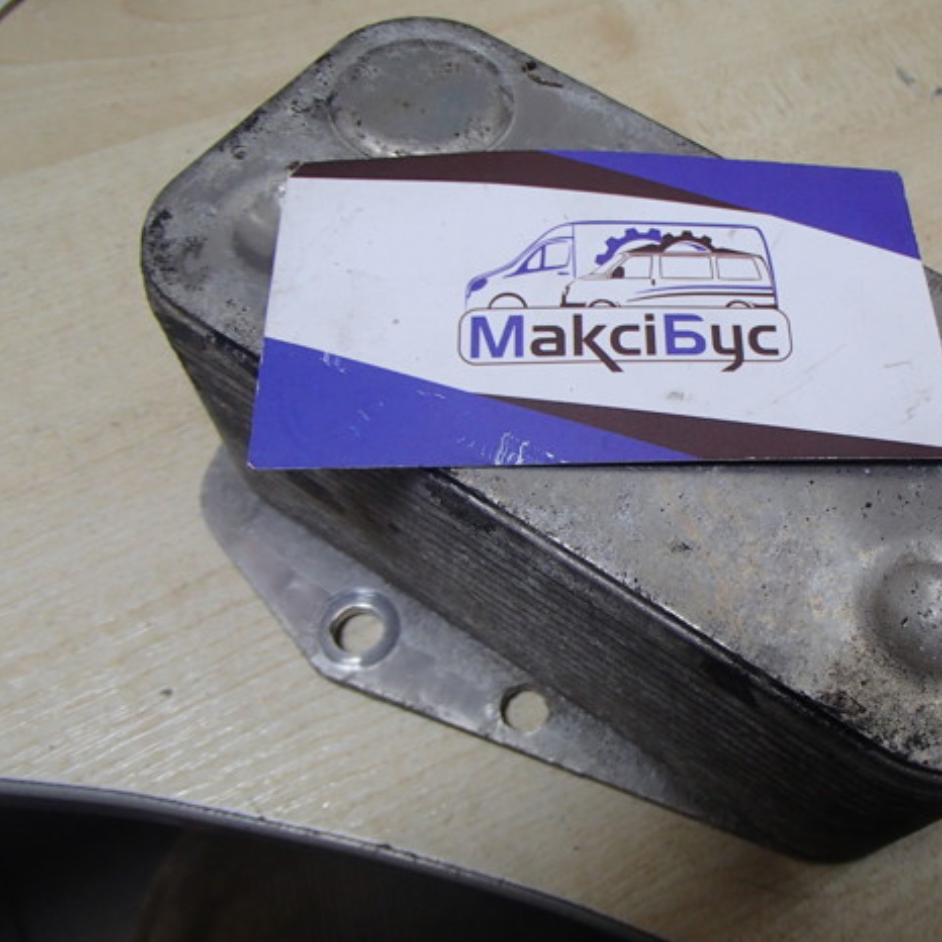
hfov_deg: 47.5
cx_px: 645
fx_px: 1047
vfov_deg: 48.5
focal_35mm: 34
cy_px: 472
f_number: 3.9
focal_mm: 5
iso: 250
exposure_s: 1/30
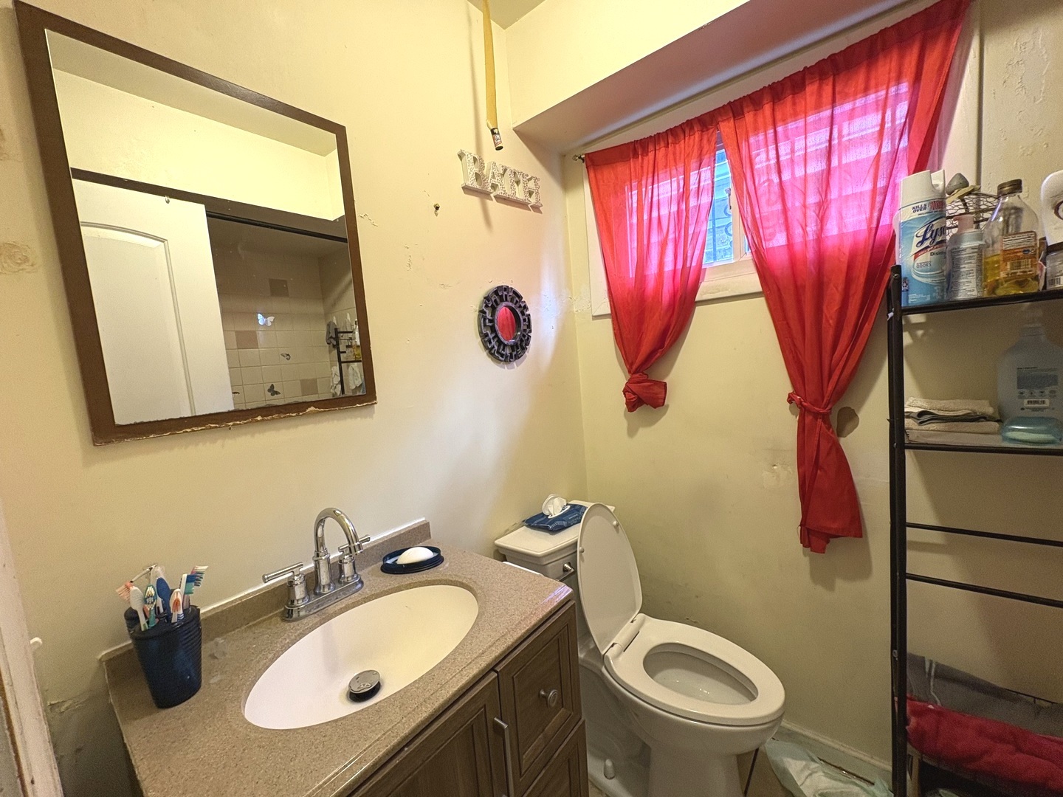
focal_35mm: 14
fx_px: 430
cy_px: 398
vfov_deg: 85.7
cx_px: 532
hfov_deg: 102.1
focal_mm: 2.22
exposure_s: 1/60
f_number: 2.2
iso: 250
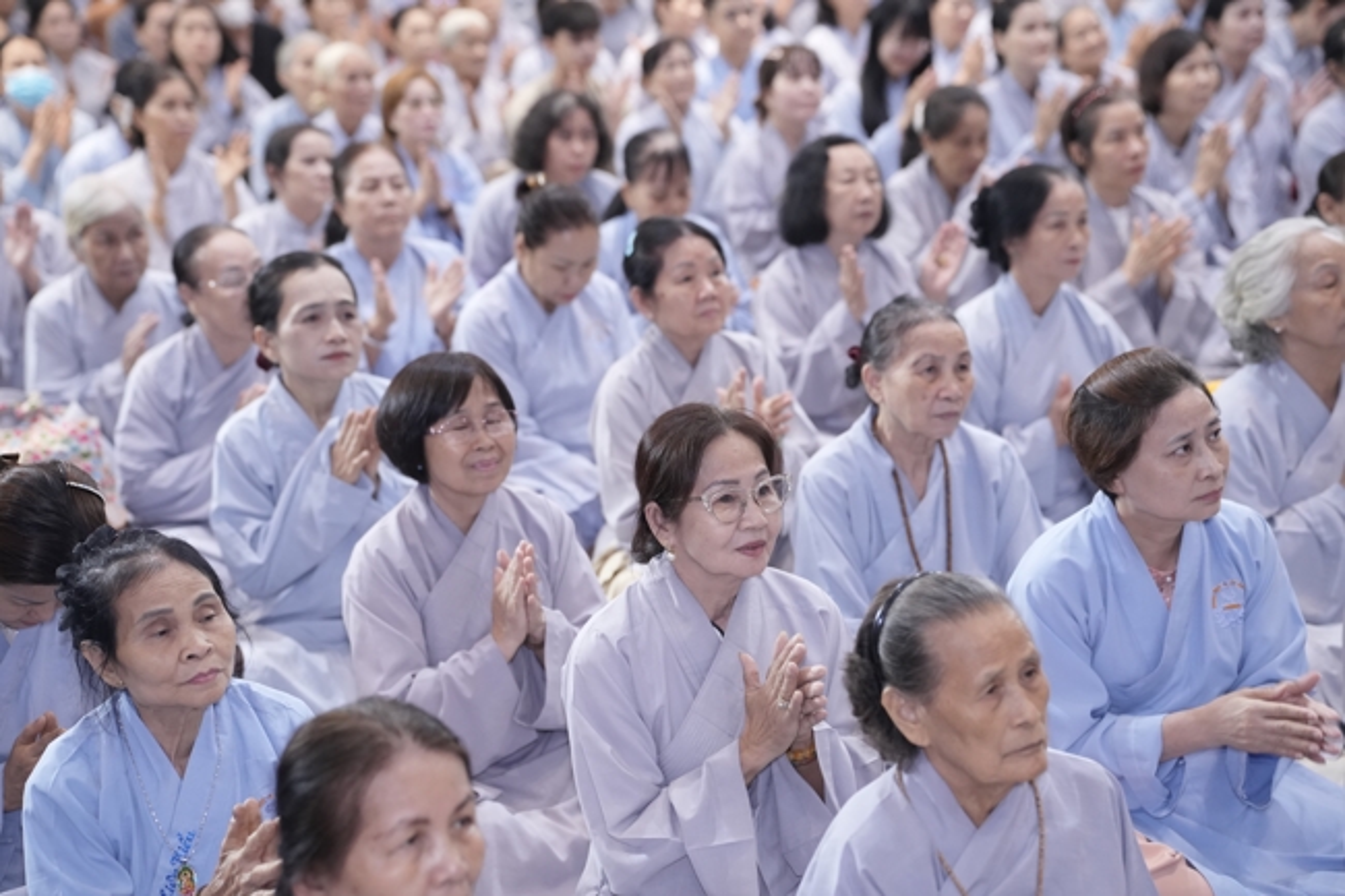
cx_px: 672
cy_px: 448
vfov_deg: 18.4
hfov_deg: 27.4
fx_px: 2764
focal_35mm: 74
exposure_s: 1/160
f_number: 3.2
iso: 3200
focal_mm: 74
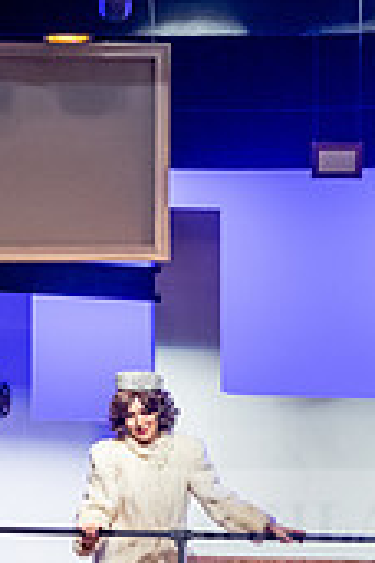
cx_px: 62
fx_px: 4312
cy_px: 675
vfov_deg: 7.4
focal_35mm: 276
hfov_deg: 5.0
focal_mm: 105
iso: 3200
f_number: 3.5
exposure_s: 1/200
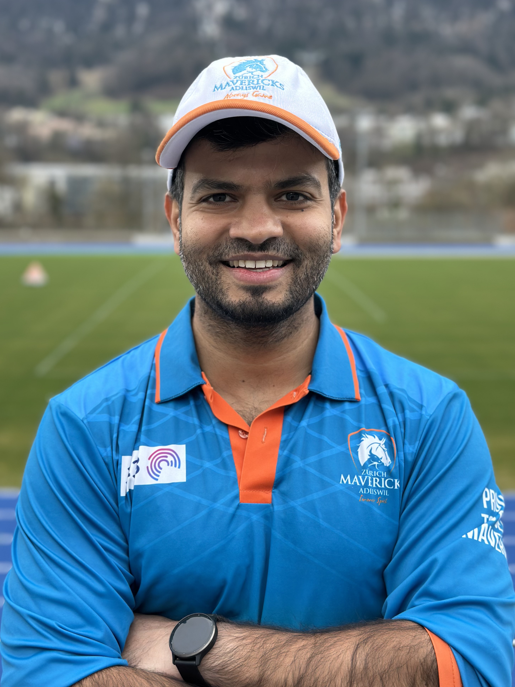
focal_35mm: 50
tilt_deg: -8.1
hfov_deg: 29.1
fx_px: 992
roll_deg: -1.1
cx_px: 249
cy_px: 334
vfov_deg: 38.2
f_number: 1.78
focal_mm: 6.86
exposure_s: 1/734
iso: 80
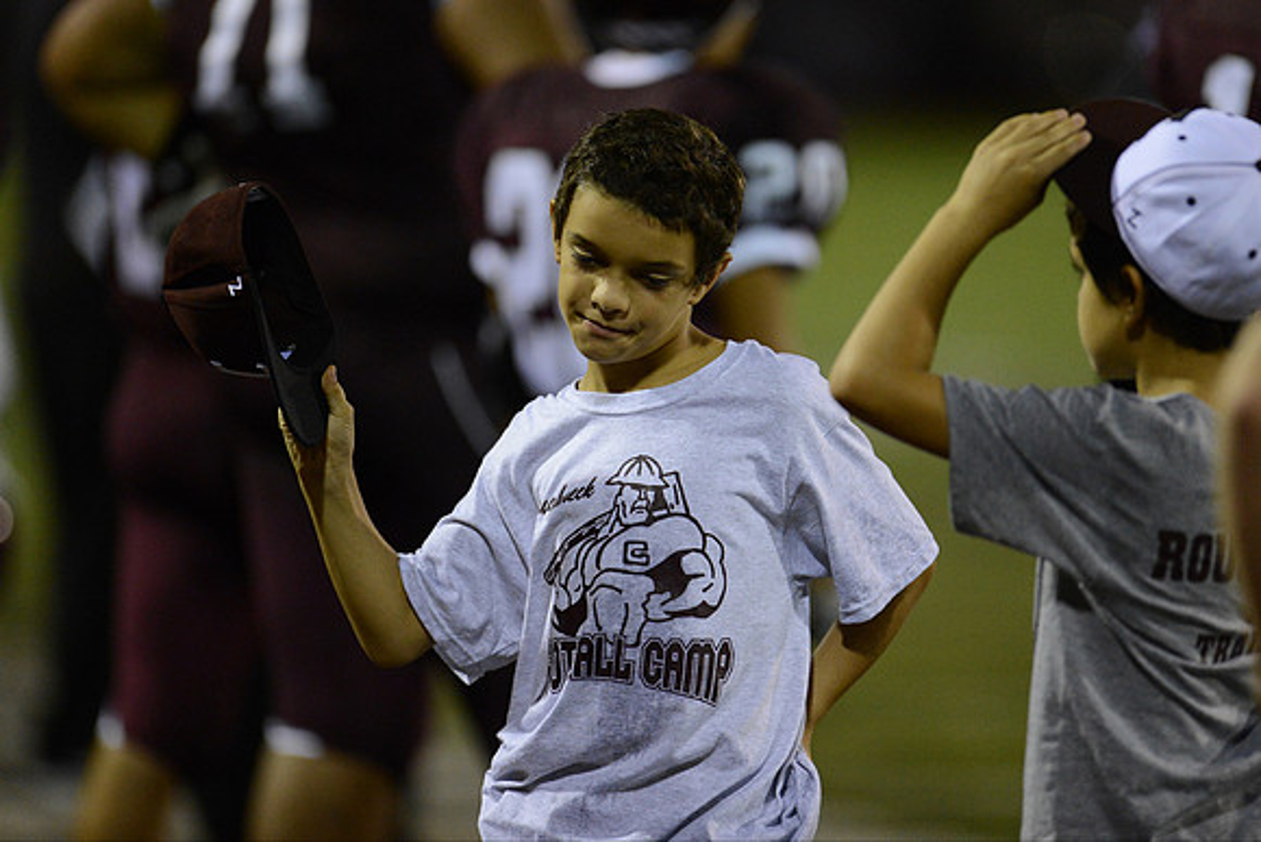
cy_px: 421
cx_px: 630
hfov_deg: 5.2
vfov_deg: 3.4
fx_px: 14014
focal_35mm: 400
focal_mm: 400
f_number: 2.8
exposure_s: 1/800
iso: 6400
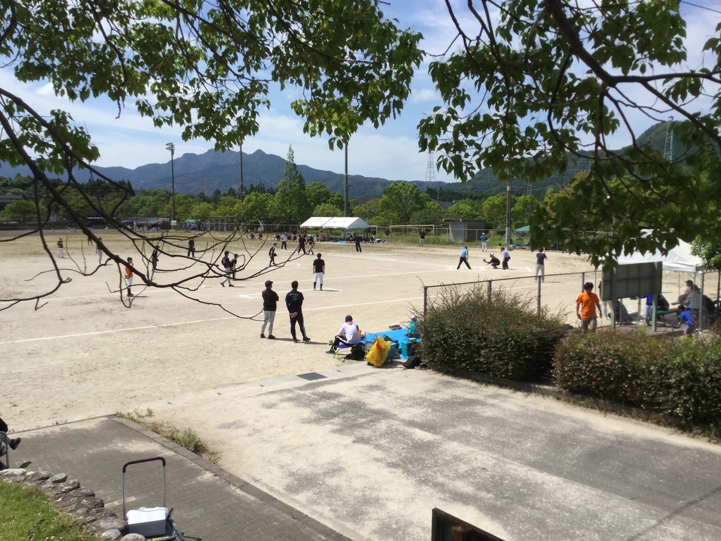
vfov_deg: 45.4
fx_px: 646
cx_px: 360
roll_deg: -1.3
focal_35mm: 31
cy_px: 270
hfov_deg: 58.4
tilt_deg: -7.8
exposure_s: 1/1733
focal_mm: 3.3
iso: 25
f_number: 2.4
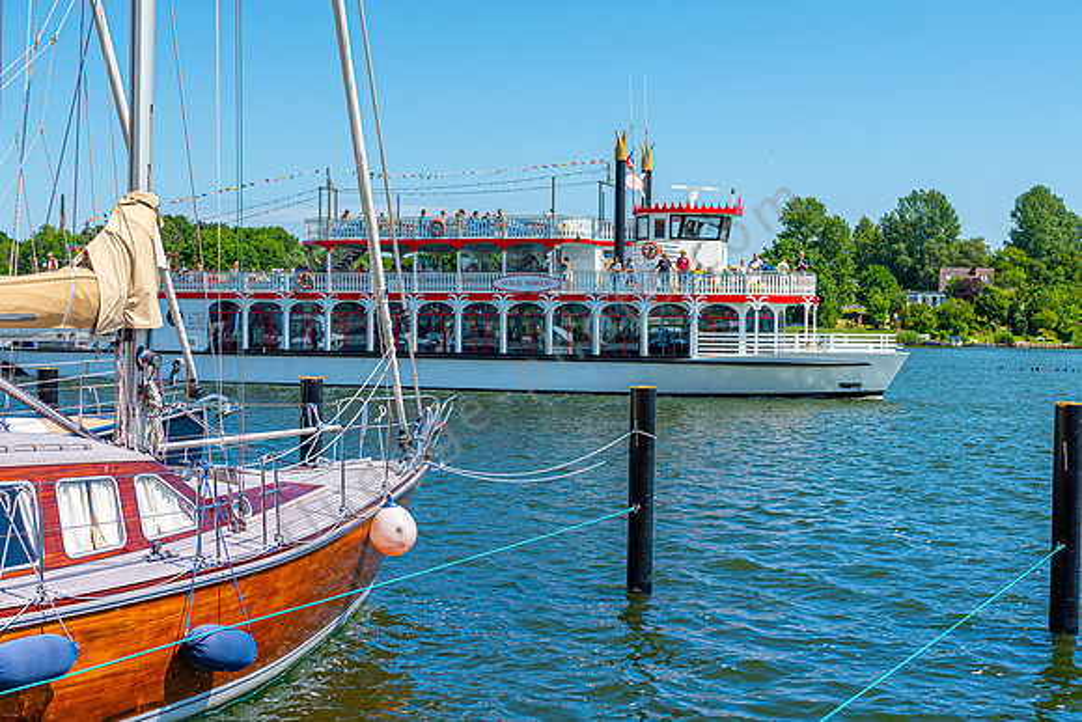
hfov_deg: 38.2
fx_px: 1563
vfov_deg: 26.0
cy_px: 361
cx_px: 541
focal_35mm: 52
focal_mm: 35
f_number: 4.5
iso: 100
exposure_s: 1/1000
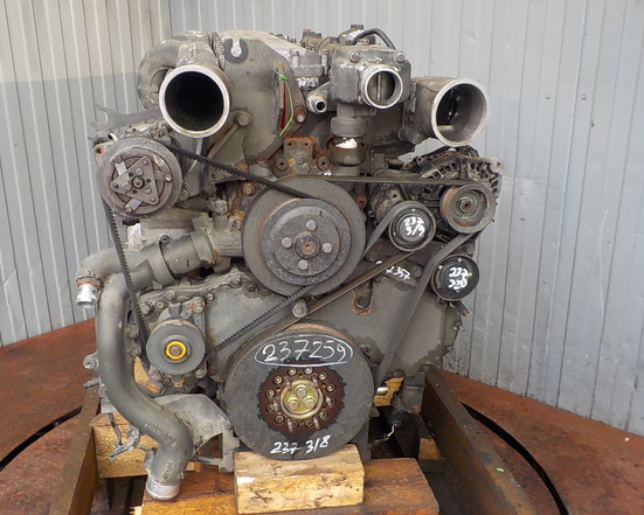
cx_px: 296
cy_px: 255
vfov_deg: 43.4
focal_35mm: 34
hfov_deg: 52.8
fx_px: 648
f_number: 3.3
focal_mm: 4.1
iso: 125
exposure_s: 1/40
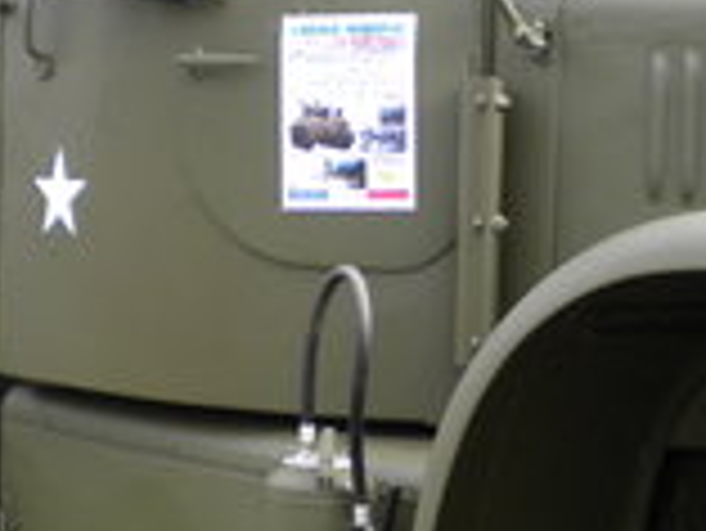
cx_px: 418
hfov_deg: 22.0
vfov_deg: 16.6
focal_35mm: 89
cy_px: 252
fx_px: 1817
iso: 209
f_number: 3.1
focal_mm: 6.3
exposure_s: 1/530
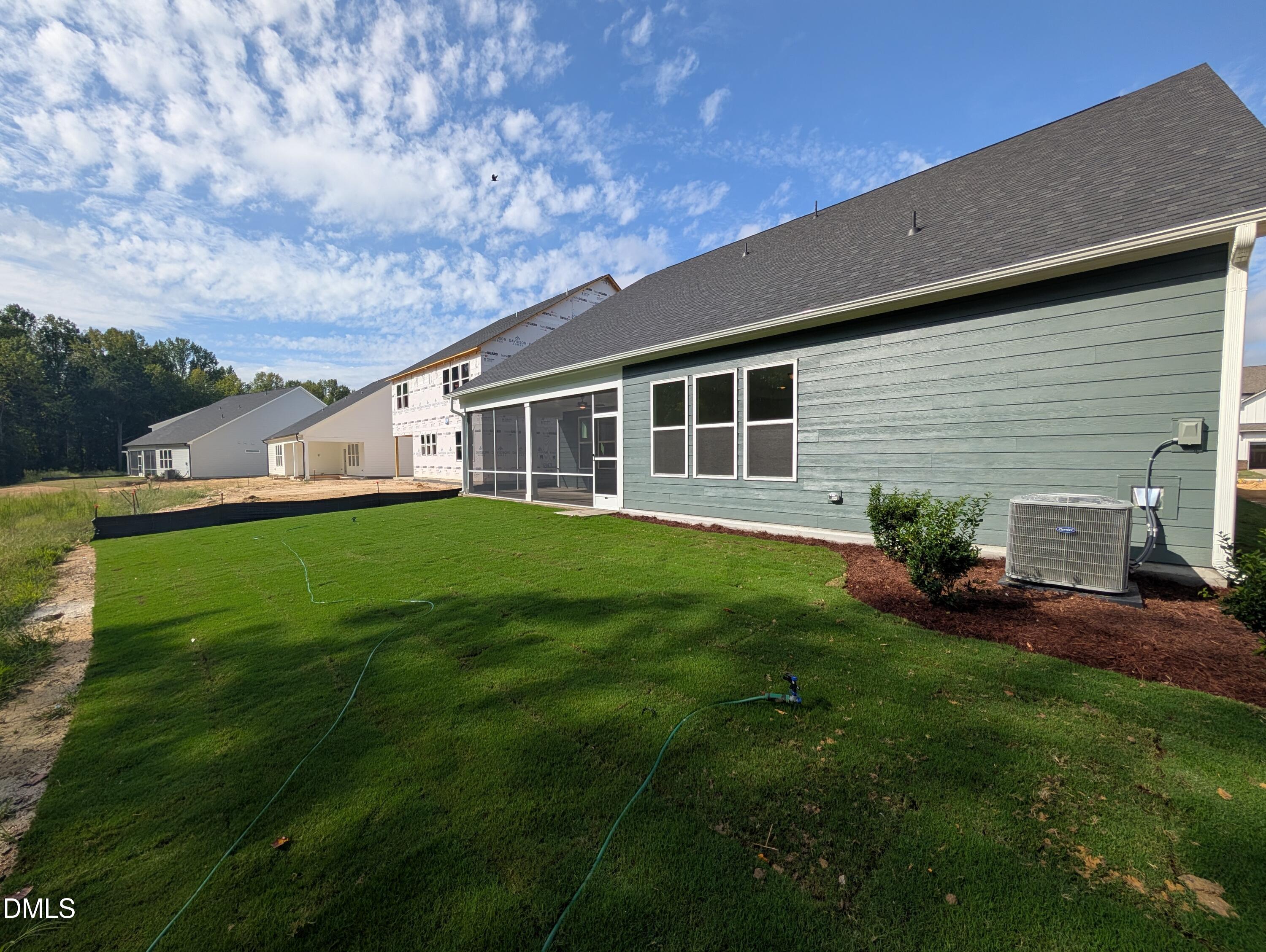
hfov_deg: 110.5
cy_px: 476
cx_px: 633
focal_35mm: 12
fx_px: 439
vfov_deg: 94.6
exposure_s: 1/3663
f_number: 1.7
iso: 51
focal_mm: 2.02
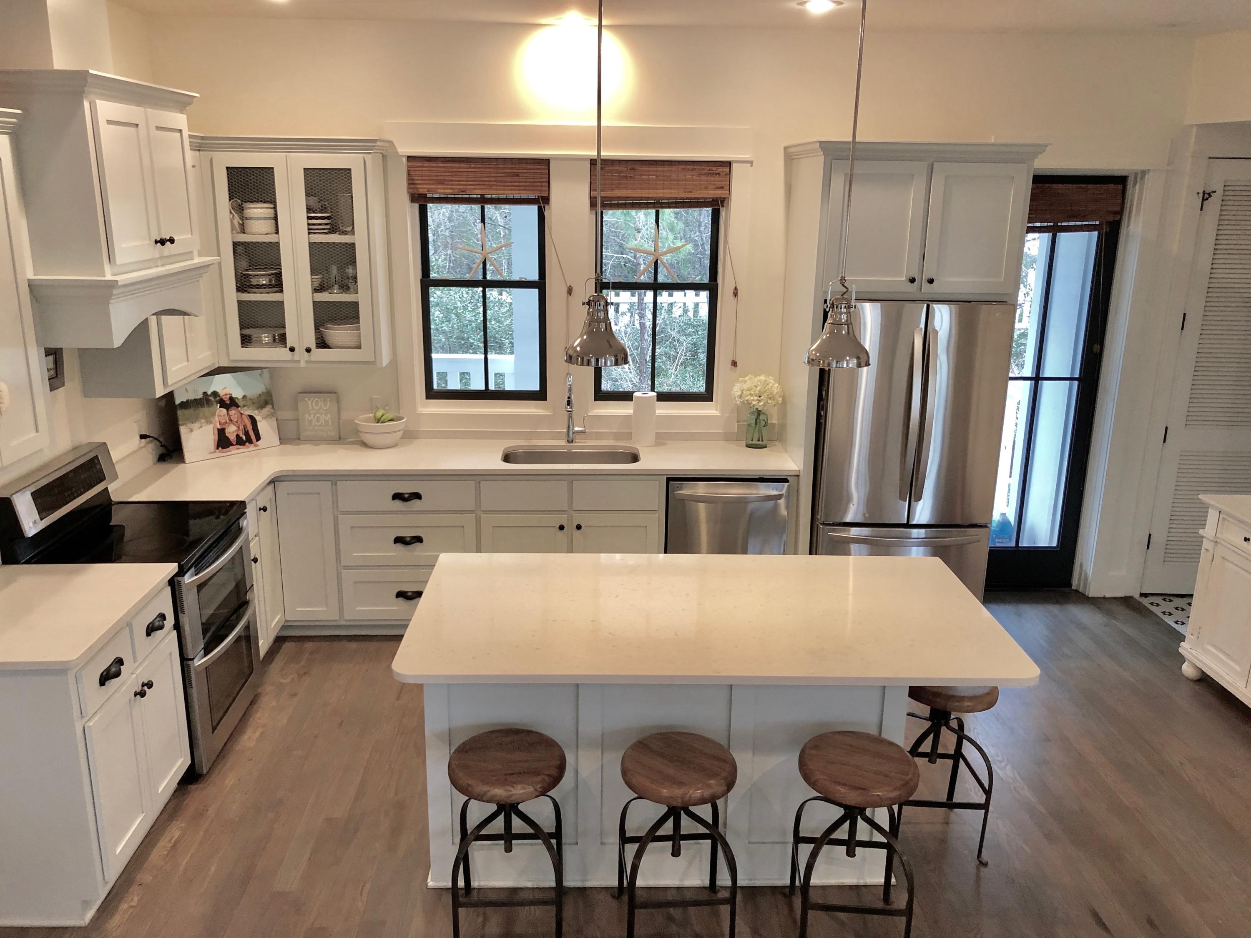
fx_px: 1012
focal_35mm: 28
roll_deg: -0.8
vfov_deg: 49.7
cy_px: 469
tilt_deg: -17.5
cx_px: 626
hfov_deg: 63.4
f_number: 1.8
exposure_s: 1/20
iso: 40
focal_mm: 3.99
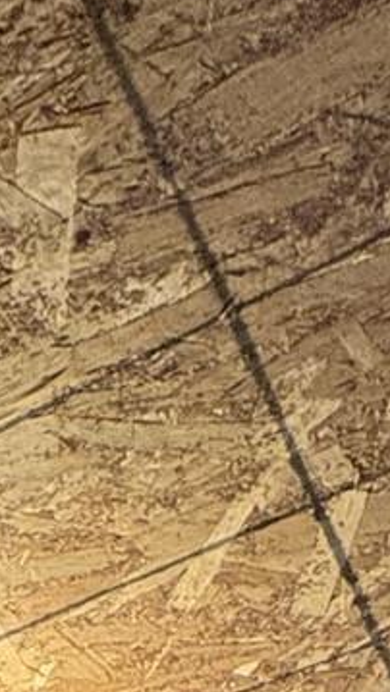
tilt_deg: -7.8
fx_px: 1599
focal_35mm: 87
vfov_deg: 12.8
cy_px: 1912
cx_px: -224
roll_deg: +0.6
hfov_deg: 13.0
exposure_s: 1/60
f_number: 2.2
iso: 640
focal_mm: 2.22
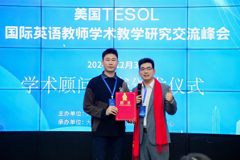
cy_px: 78
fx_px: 385
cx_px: 119
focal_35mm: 58
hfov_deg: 34.6
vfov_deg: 23.5
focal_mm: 54.7
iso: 800
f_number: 4
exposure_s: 1/161
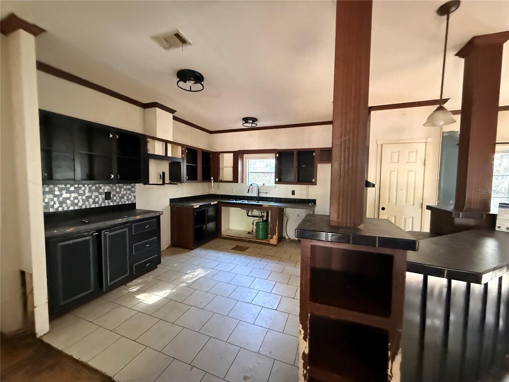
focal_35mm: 14
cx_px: 254
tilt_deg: -2.4
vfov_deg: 85.7
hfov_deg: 102.1
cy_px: 191
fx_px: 206
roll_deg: -1.2
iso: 1250
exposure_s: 1/60
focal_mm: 2.22
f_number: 2.2
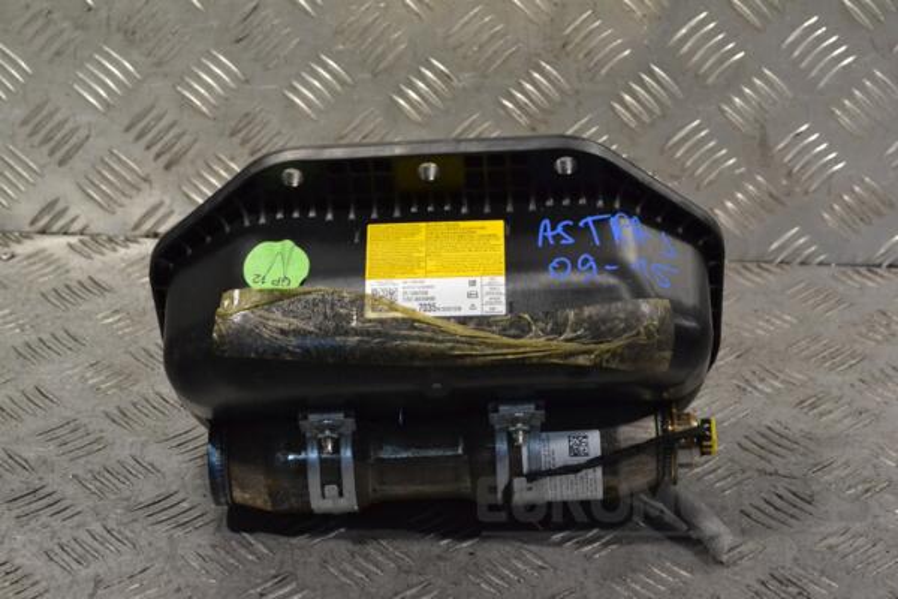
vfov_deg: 16.6
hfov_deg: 24.6
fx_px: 2058
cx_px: 449
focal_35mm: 82
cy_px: 300
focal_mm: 55
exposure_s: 1/320
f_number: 9
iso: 3200
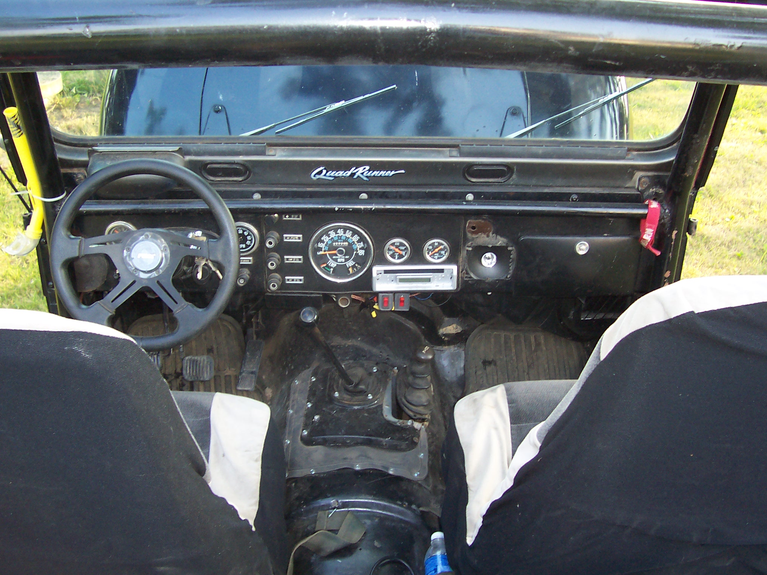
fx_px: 820
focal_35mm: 37
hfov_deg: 50.1
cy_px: 288
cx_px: 384
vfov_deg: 38.7
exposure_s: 1/60
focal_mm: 5.6
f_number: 2.8
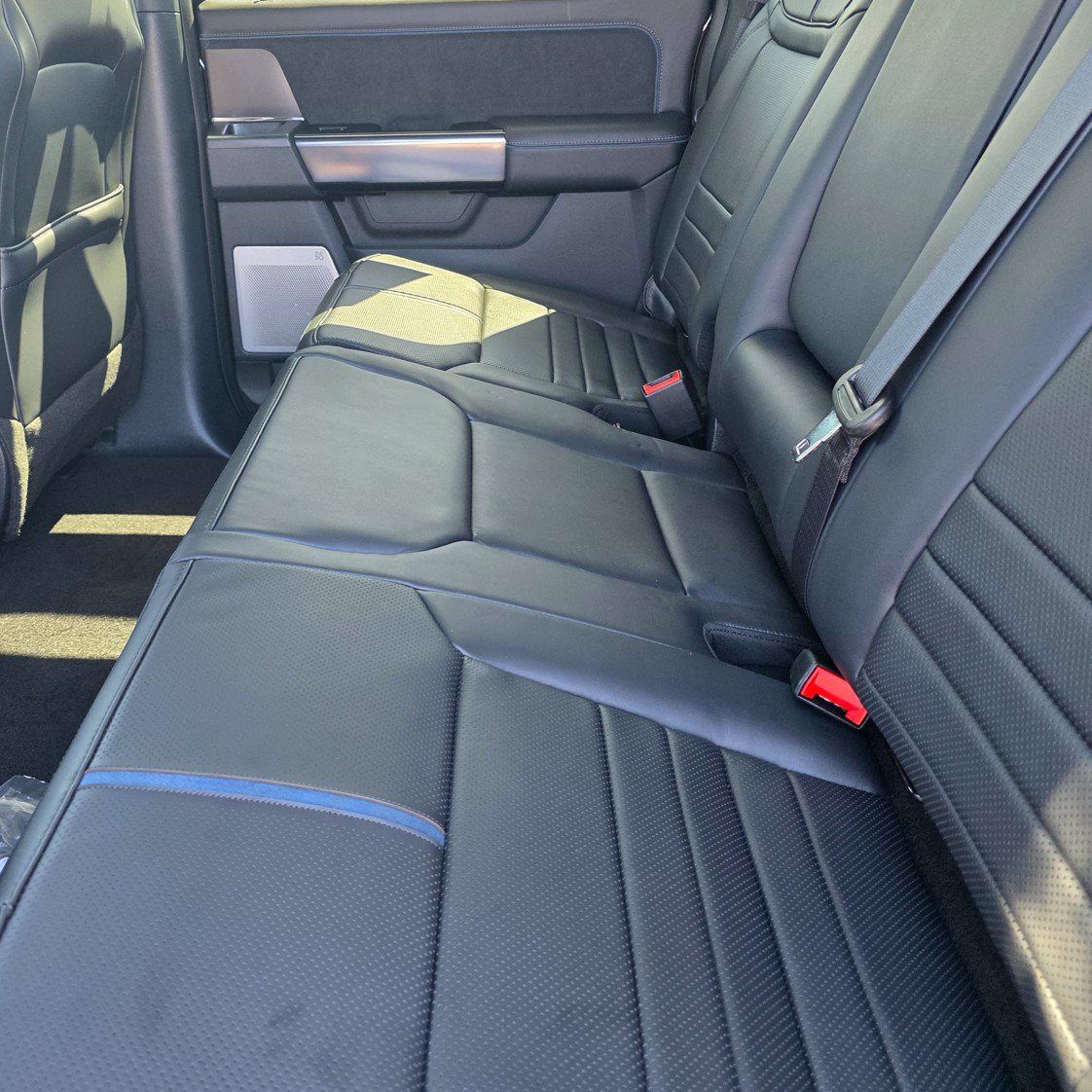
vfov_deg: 55.6
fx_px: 1035
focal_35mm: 29
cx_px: 428
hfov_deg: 55.1
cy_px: 521
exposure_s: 1/120
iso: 250
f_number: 1.7
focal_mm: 6.3
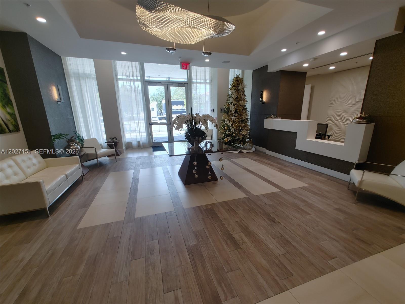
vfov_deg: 81.7
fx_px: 175
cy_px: 152
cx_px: 202
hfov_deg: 98.2
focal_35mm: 15
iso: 50
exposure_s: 1/60
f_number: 1.9
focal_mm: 1.78
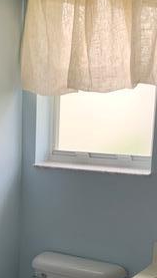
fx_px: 481
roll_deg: -1.5
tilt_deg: -10.1
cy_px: 207
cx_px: 45
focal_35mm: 65
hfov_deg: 18.5
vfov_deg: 31.8
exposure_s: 1/60
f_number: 1.8
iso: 200
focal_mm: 4.25
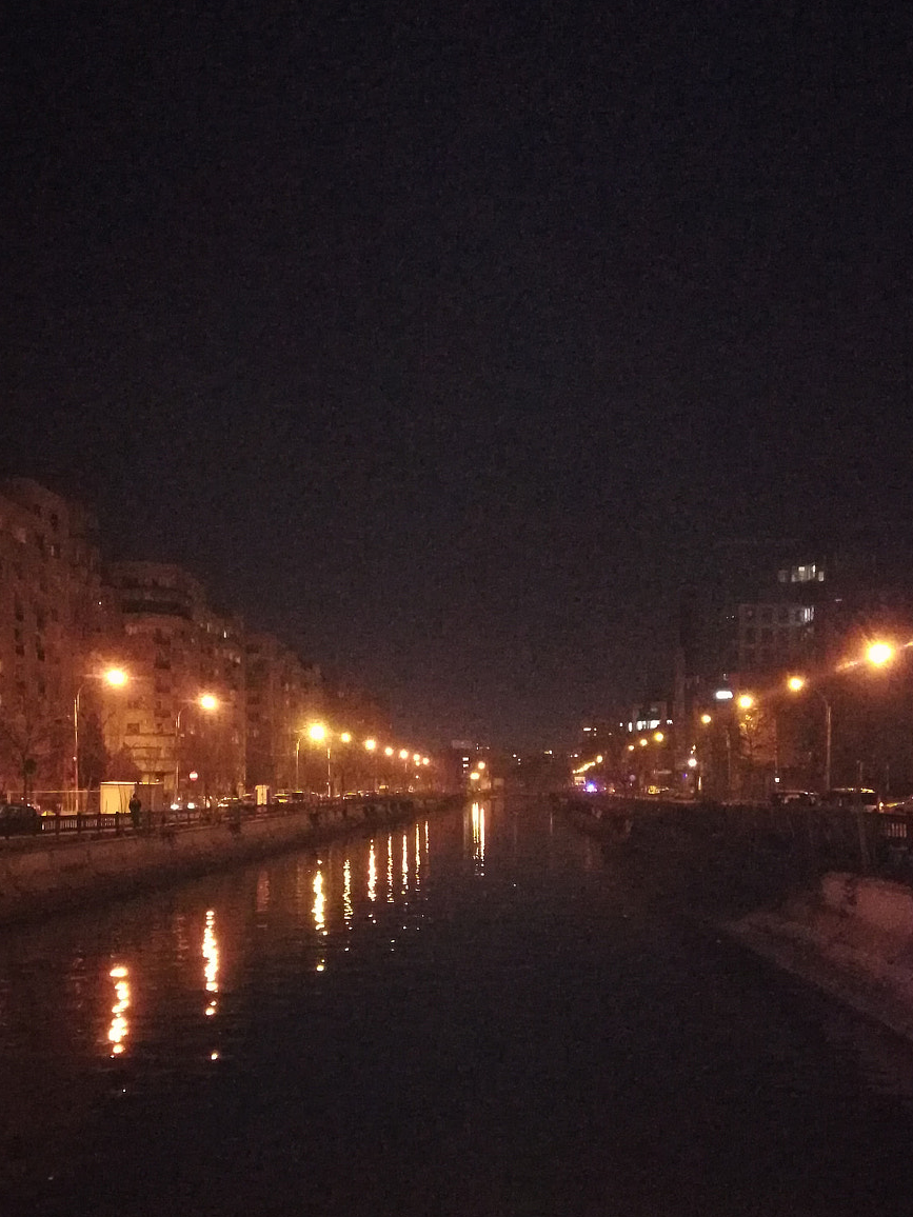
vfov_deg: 50.5
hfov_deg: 39.6
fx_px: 1266
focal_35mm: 36
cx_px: 415
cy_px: 801
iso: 3200
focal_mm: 3.83
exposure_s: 1/14.3
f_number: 2.2
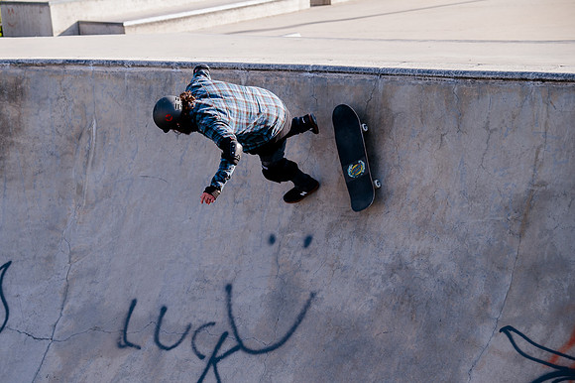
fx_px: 1489
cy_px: 214
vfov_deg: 14.6
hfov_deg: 21.8
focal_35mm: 93
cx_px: 220
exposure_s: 1/640
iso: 200
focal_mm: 70
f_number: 4
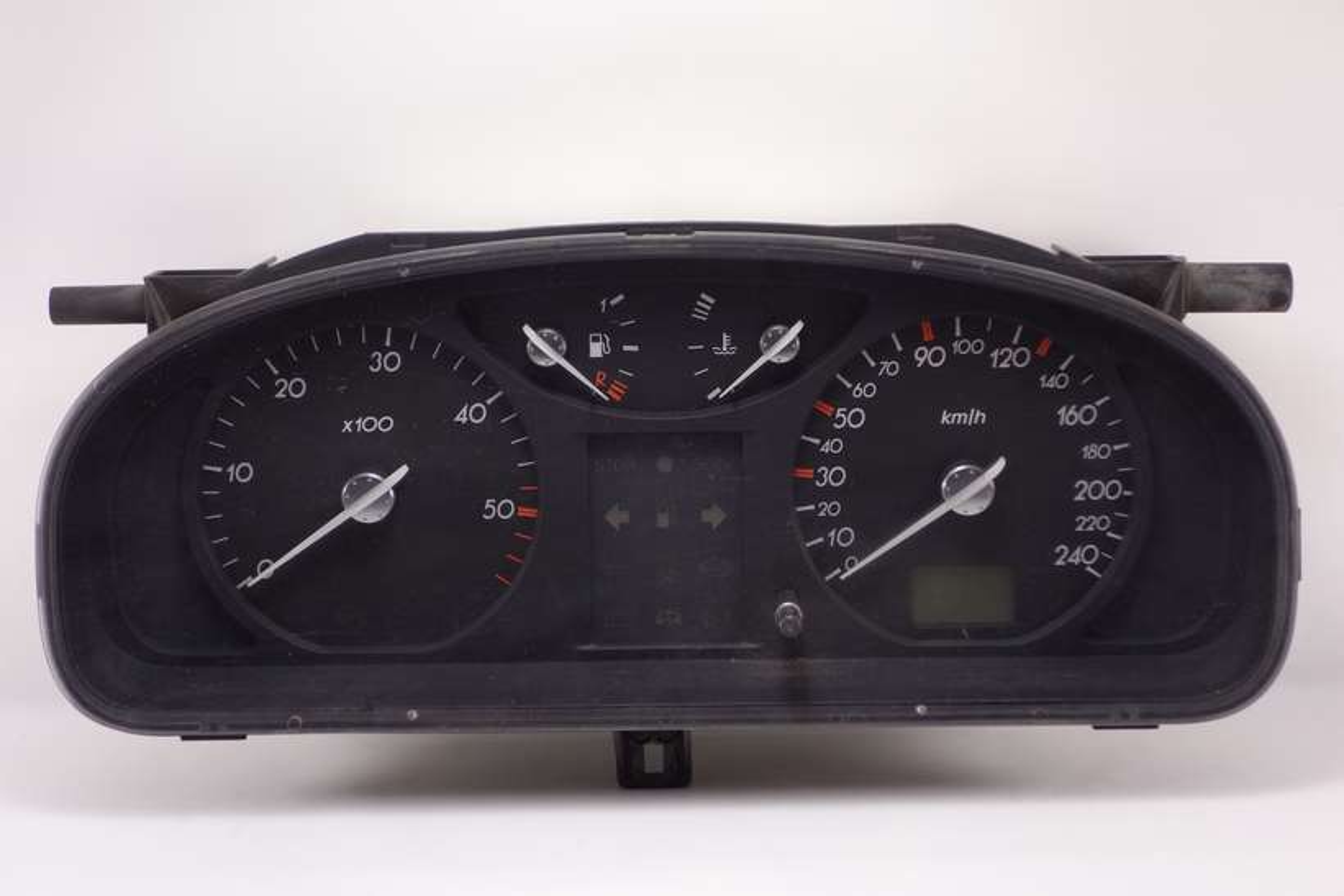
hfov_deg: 26.6
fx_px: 2838
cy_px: 448
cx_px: 672
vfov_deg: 18.0
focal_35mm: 76
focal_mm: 28.18
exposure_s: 1/80
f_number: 4
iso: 400
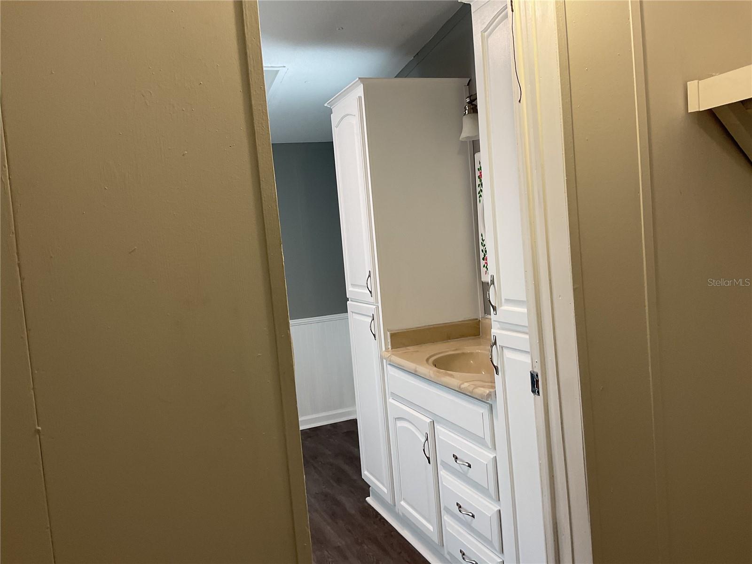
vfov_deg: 48.2
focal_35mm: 29
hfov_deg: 61.7
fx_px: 630
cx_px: 376
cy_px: 282
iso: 50
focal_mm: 3
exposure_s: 1/60
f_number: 1.8
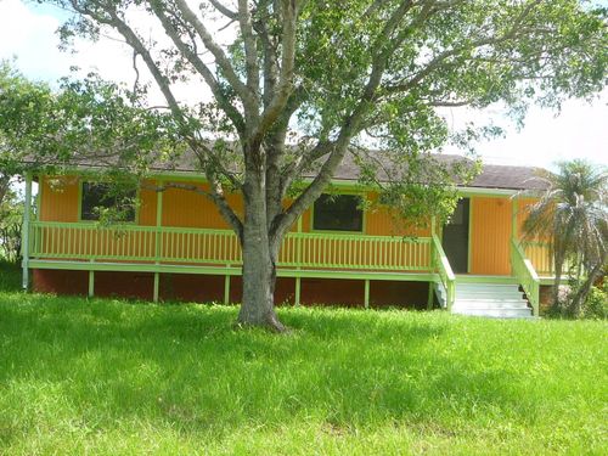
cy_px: 228
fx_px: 773
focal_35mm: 44
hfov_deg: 42.9
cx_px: 304
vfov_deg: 32.9
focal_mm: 5.2
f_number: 4
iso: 100
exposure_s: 1/250
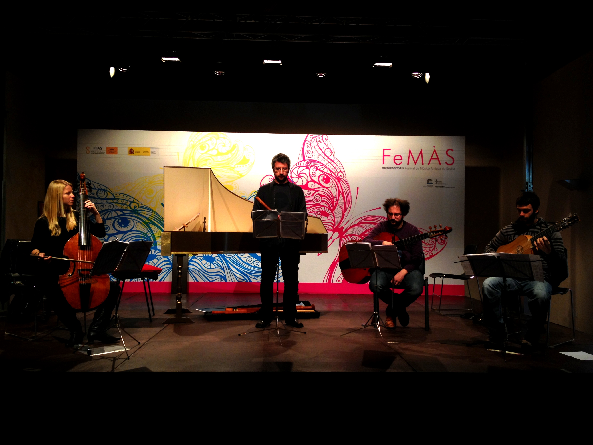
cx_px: 296
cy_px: 222
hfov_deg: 52.6
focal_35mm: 35
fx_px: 600
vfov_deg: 40.7
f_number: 2.4
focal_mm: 4.28
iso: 64
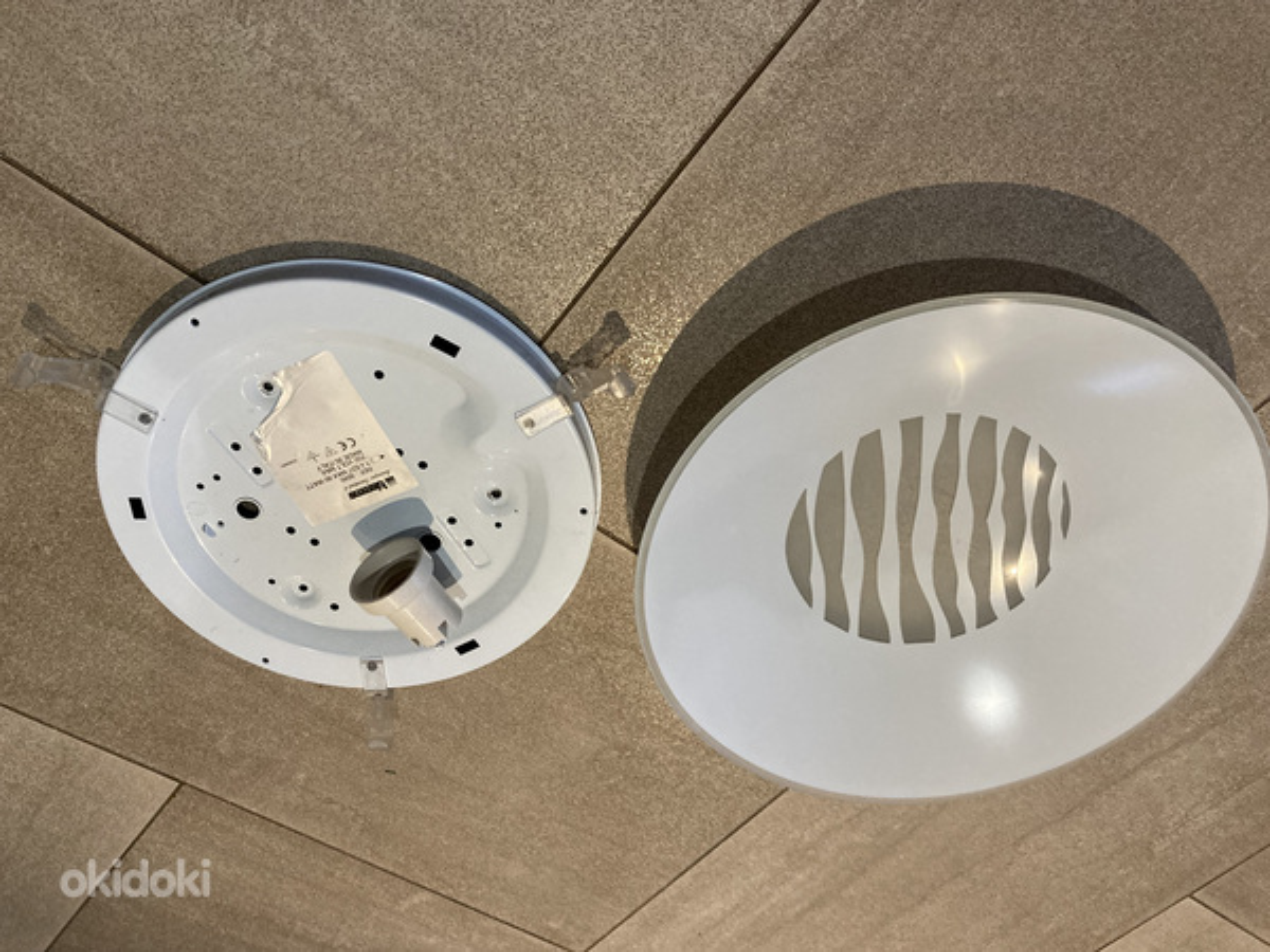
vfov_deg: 49.7
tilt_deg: -56.1
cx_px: 635
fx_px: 1027
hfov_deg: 63.4
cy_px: 476
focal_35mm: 28
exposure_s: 1/60
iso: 250
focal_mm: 3.99
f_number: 1.8
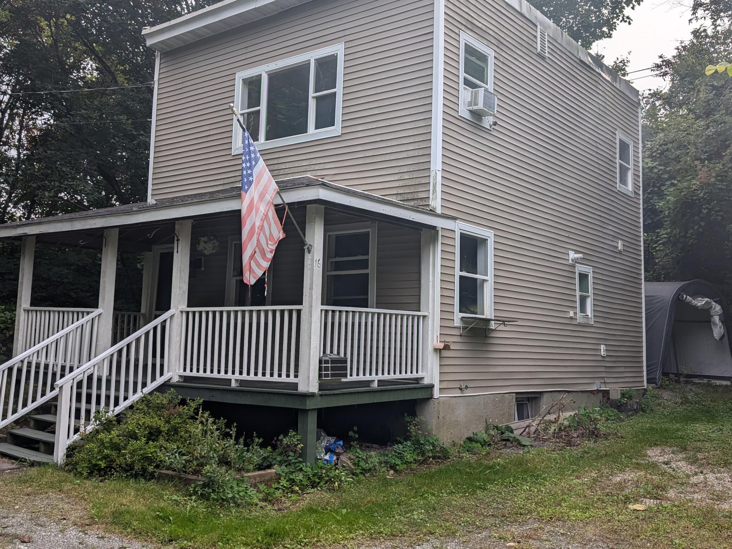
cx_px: 350
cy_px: 243
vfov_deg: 40.6
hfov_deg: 52.6
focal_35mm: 35
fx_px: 740
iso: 26
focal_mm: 6.9
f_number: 1.68
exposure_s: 1/718
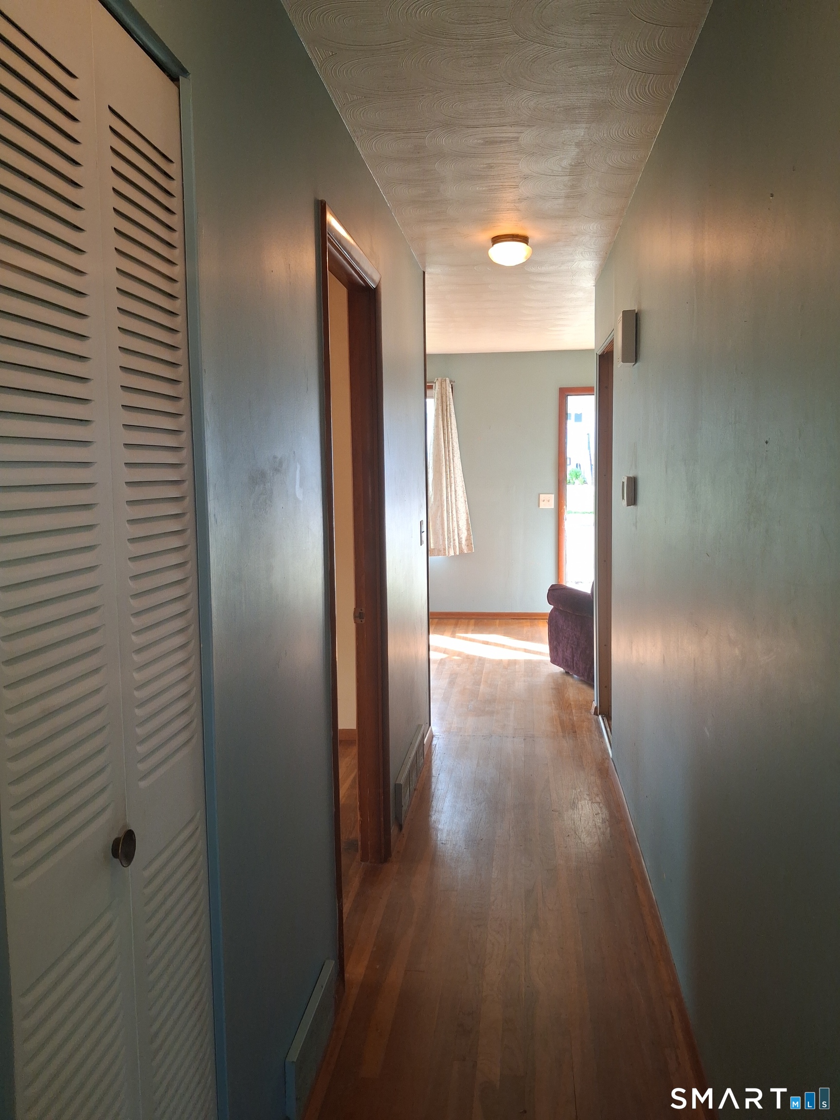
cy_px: 560
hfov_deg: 51.4
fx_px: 874
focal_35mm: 27
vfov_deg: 65.3
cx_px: 420
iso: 125
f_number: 1.8
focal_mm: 4
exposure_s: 1/100
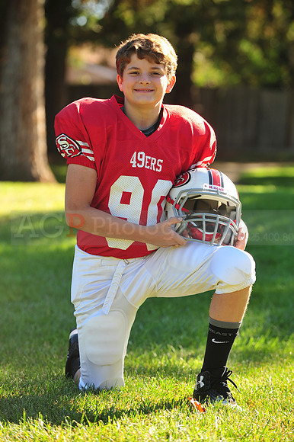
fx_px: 2085
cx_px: 147
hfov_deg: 8.1
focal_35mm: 170
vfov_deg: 12.1
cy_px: 221
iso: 200
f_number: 4.5
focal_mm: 170
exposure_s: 1/320
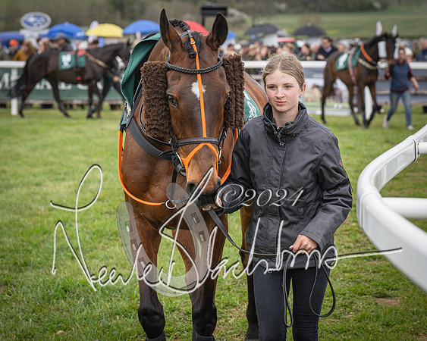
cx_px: 213
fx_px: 1517
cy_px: 170
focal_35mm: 120
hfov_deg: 16.0
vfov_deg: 12.8
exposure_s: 1/500
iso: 200
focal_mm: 70
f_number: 4
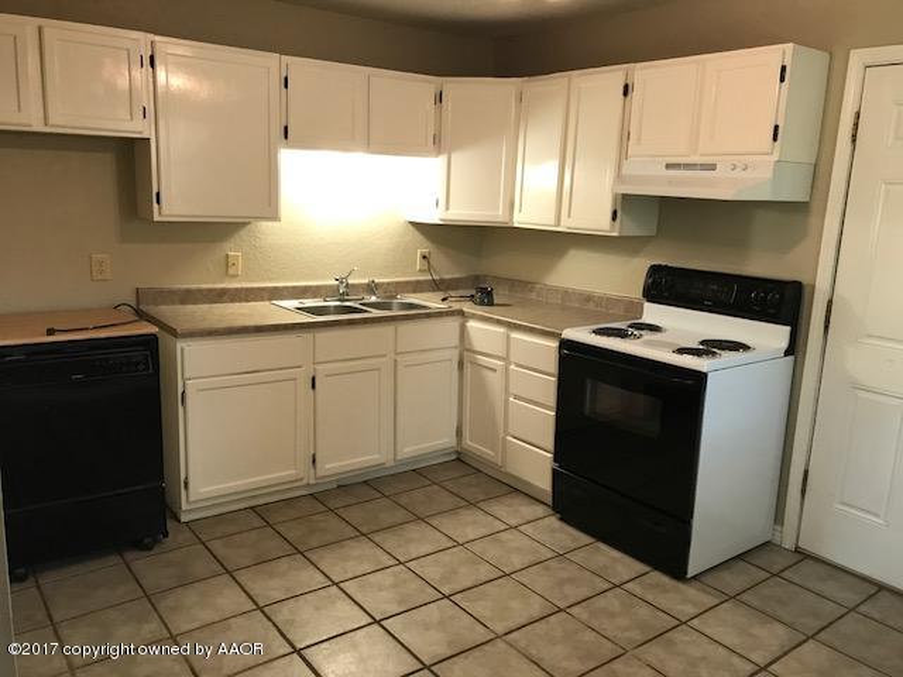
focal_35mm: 28
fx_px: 730
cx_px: 452
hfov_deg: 63.4
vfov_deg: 49.7
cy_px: 338
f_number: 1.8
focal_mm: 3.99
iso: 40
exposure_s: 1/15
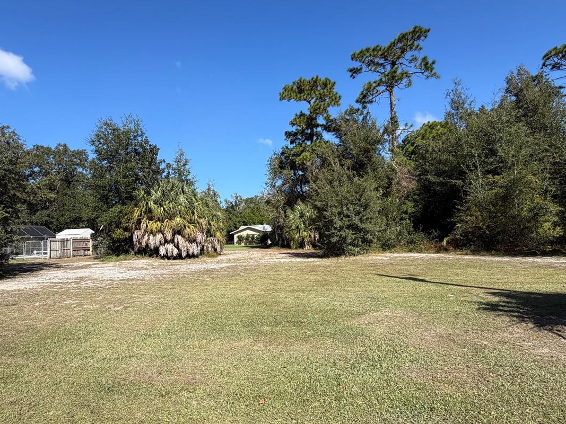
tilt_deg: +3.3
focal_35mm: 21
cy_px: 216
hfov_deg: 78.9
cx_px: 265
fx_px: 343
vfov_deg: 63.4
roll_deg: +2.6
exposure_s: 1/770
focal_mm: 2.22
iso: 32
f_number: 2.2
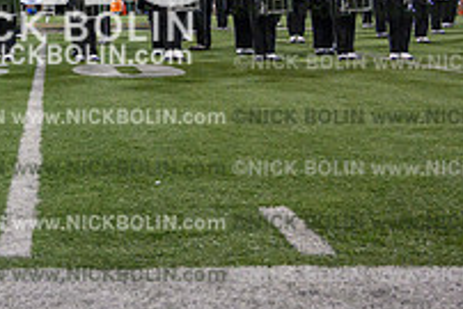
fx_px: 888
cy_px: -42
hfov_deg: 28.1
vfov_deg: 18.9
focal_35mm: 69
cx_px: 48
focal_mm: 24
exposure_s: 1/1000
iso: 5000
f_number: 4
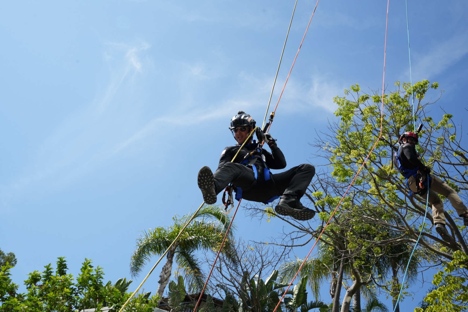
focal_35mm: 38
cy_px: 156
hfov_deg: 50.5
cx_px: 234
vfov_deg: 34.9
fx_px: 497
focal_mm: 38.2
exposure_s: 1/500
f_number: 11
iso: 400
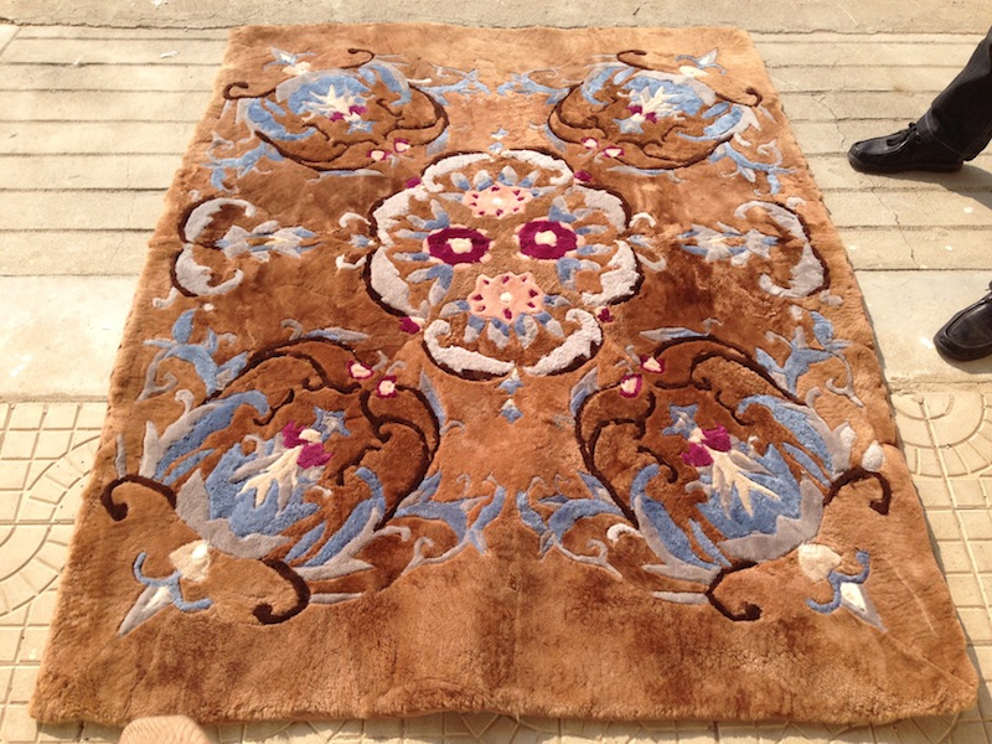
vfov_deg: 42.9
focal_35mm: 33
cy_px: 372
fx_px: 946
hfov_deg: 55.4
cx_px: 496
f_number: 2.4
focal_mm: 4.12
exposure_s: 1/1106
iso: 50
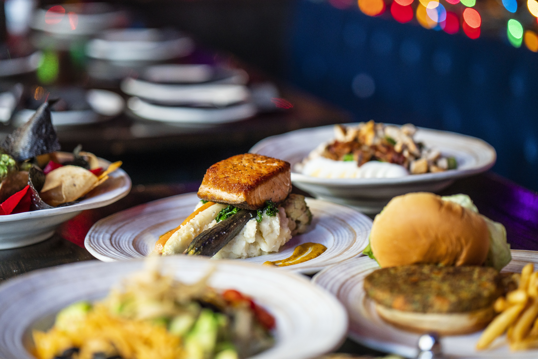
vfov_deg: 16.1
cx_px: 269
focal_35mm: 85
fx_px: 1270
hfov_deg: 23.9
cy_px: 180
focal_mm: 85
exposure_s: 1/125
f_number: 2.2
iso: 640
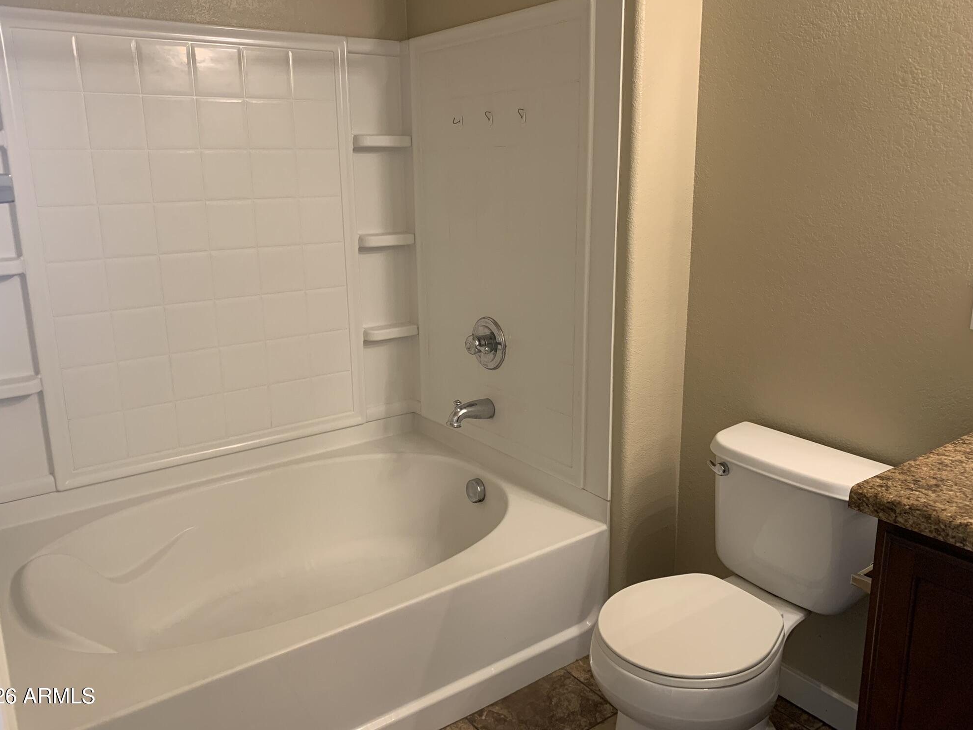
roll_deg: +0.7
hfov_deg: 65.3
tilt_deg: -13.8
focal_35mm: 27
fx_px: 759
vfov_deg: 51.3
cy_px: 351
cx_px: 472
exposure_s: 1/60
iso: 160
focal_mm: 4.25
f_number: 1.8
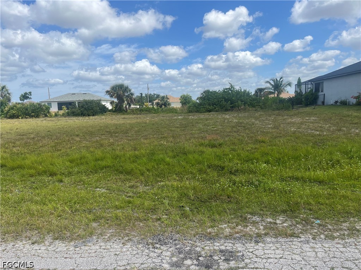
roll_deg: +1.8
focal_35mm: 26
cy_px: 135
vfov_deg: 53.1
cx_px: 180
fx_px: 271
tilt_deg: -6.4
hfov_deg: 67.3
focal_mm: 5.1
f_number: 1.6
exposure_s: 1/3745
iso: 50
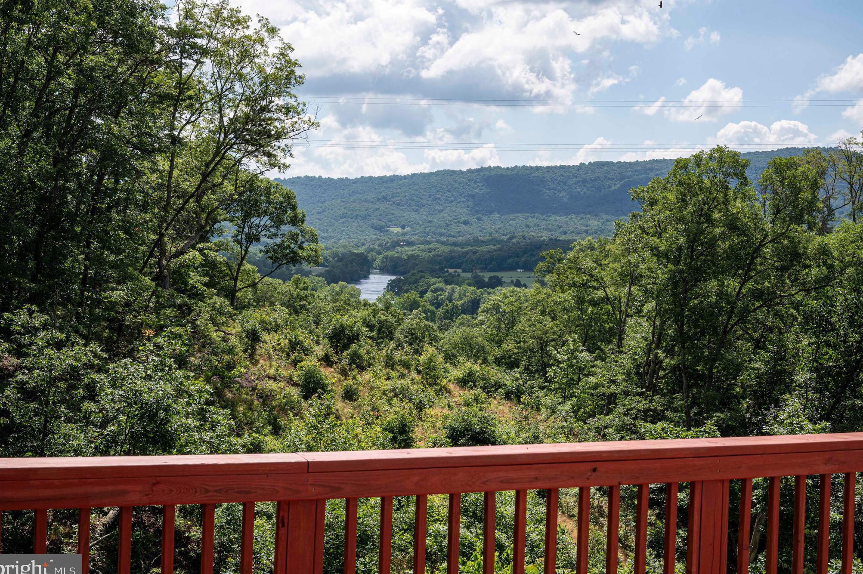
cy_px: 292
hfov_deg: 41.1
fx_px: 1150
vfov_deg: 28.0
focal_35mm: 48
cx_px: 427
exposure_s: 1/640
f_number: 13
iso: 640
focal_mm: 47
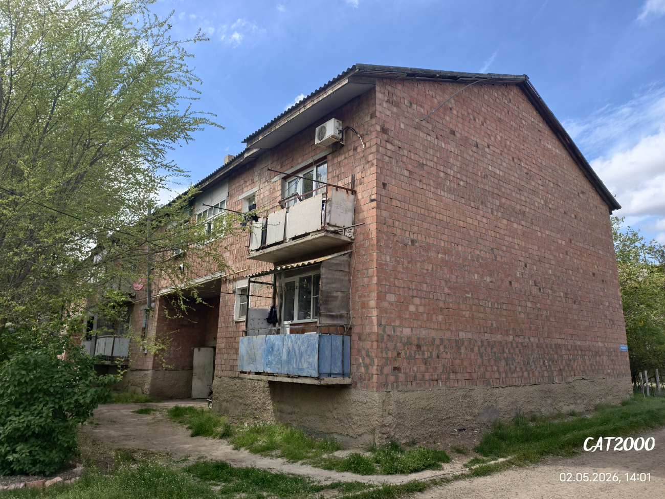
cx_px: 332
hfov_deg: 73.9
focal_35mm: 23
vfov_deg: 58.9
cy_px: 250
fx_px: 442
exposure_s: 1/3195
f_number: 1.57
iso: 72
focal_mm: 6.54
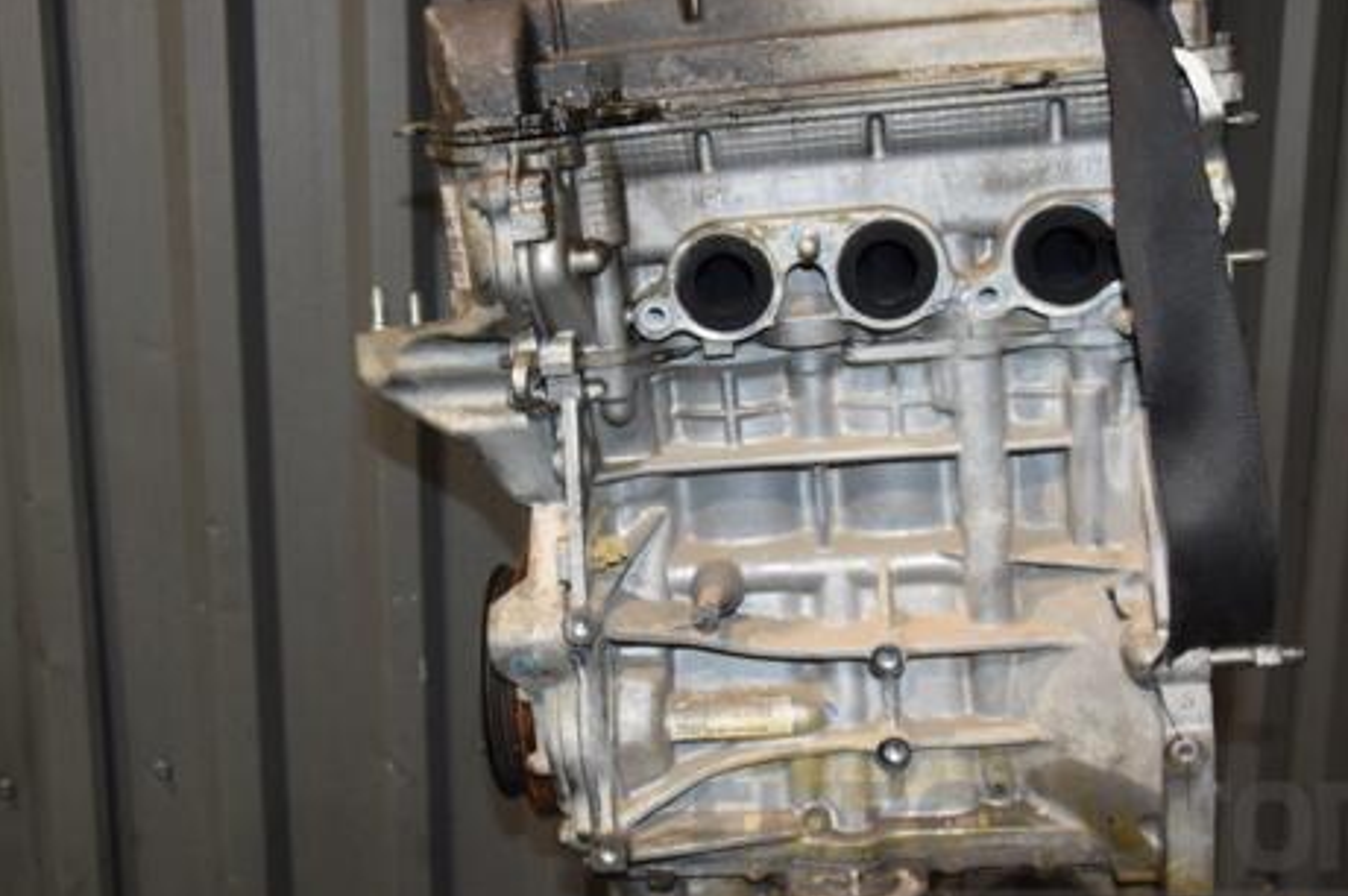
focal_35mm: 47
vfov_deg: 28.6
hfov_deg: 41.9
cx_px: 639
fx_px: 1759
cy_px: 436
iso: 800
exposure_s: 1/60
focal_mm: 24
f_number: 5
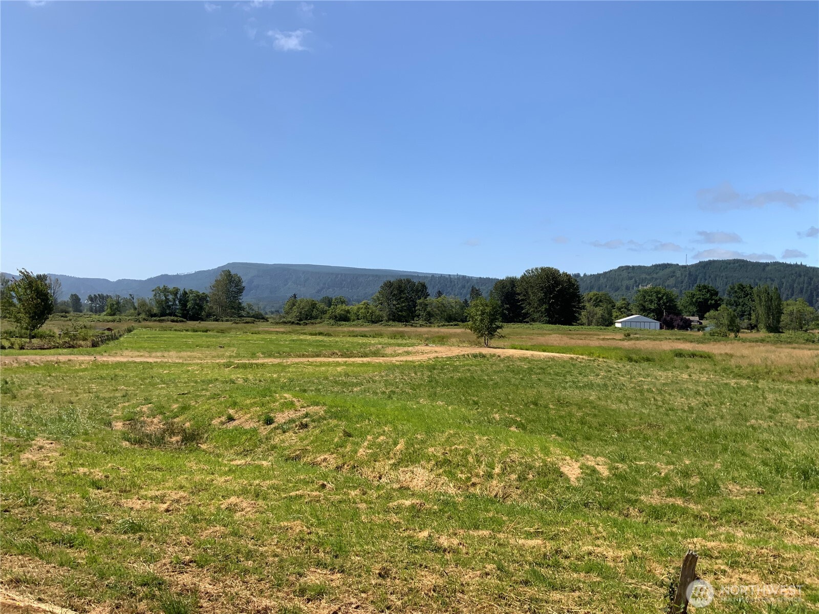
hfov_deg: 61.7
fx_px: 686
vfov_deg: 48.2
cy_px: 307
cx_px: 410
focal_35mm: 29
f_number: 1.8
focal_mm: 3
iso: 16
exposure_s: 1/2427
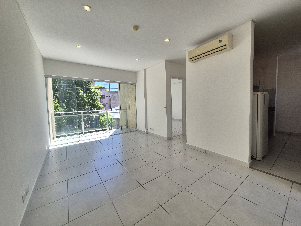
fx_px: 113
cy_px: 113
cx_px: 150
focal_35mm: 13
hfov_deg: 106.2
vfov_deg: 89.9
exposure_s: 1/507
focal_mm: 1.74
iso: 50
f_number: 2.2
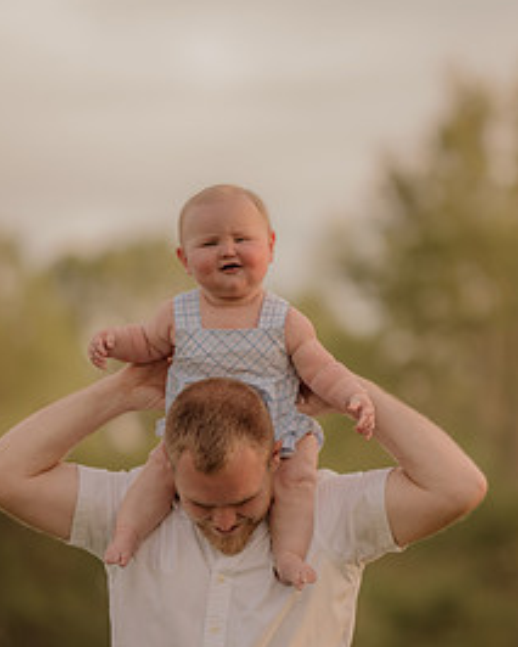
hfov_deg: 8.9
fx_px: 3333
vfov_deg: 11.1
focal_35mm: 174
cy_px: 456
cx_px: 287
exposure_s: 1/800
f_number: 1.4
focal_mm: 85
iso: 160
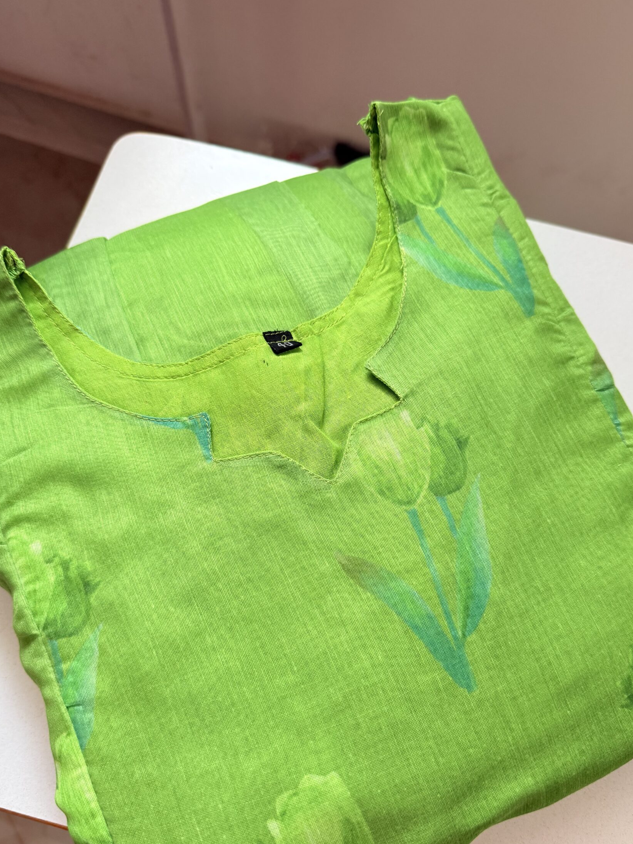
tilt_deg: -71.2
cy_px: 460
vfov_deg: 63.3
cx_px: 326
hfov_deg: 49.7
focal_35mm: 28
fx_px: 683
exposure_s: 1/121
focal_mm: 6.76
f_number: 1.78
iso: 160
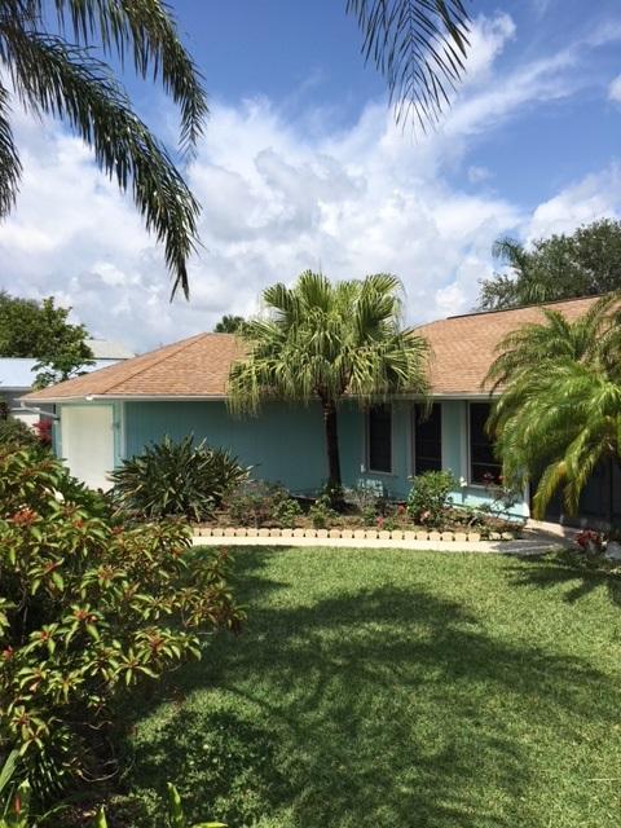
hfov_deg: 48.2
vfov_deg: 61.7
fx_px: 694
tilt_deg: -1.0
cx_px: 310
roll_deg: +0.0
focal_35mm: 29
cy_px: 414
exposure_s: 1/2404
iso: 25
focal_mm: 4.15
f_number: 2.2
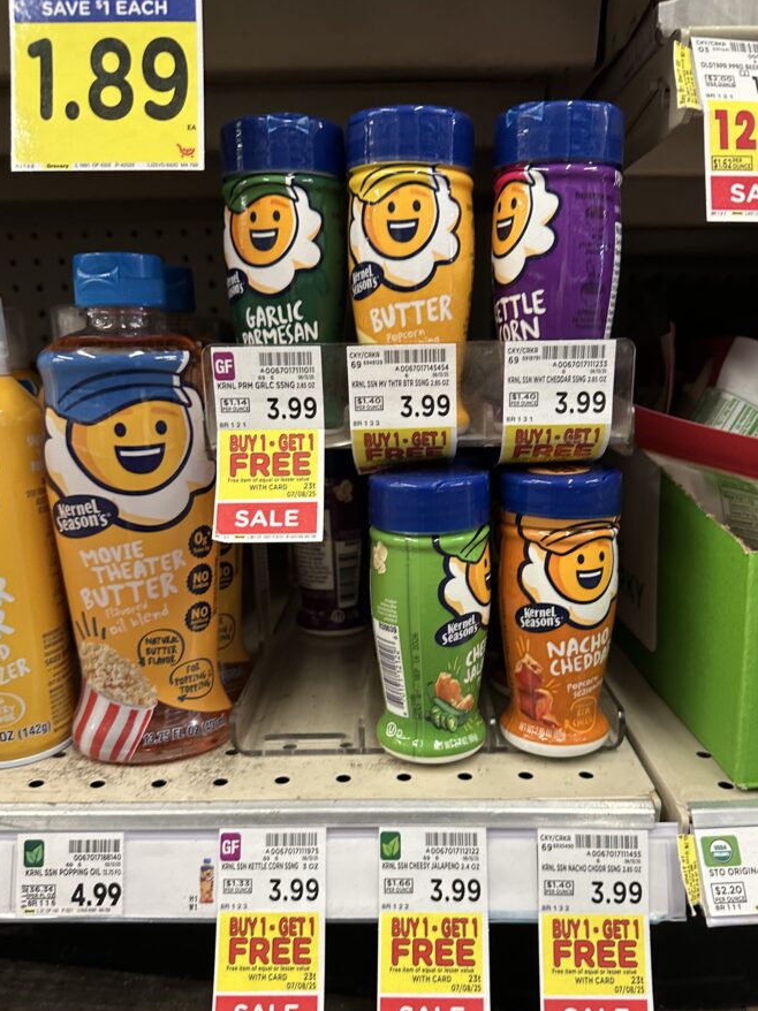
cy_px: 567
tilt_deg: -13.8
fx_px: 818
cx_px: 418
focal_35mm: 28
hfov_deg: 49.6
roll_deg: +0.6
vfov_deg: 63.3
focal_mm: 6.86
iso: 250
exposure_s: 1/60
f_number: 1.78
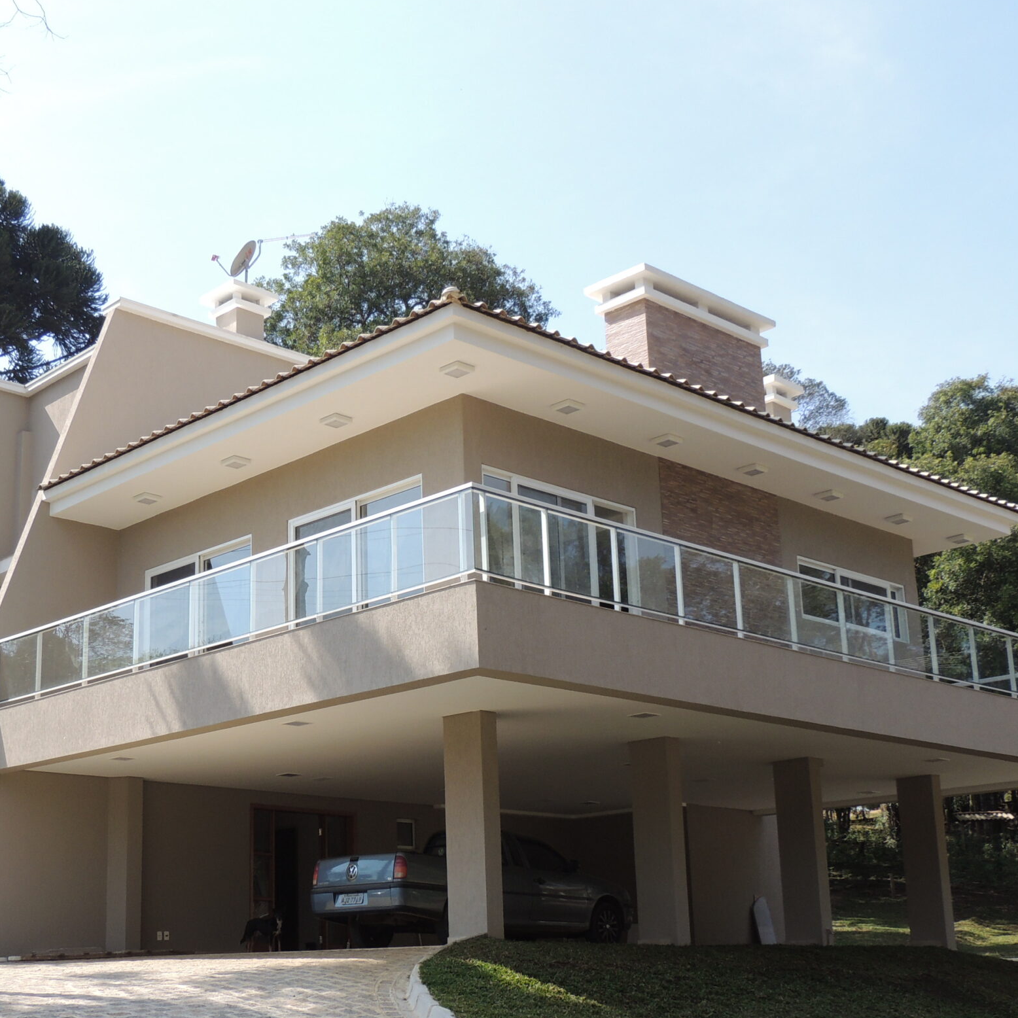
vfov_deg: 35.2
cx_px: 344
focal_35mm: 48
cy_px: 613
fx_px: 1597
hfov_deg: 35.0
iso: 100
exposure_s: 1/640
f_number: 3.2
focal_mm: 5.8
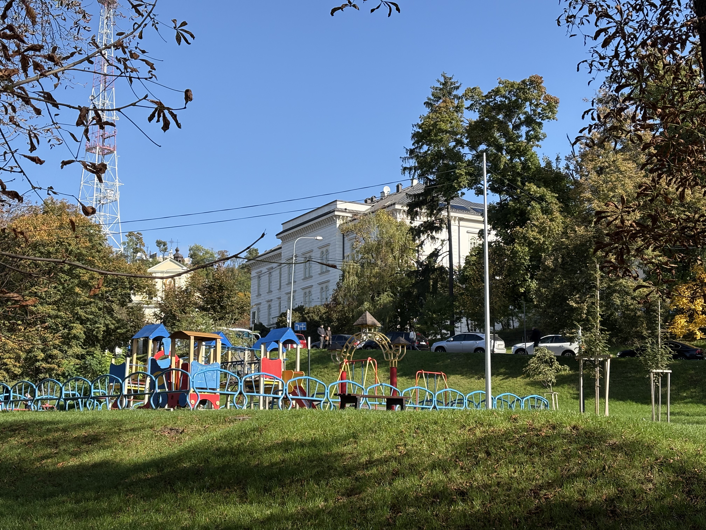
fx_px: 1061
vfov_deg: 28.0
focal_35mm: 52
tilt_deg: +10.4
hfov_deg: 36.8
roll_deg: -0.3
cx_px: 353
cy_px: 265
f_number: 1.6
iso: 32
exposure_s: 1/1667
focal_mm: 5.96
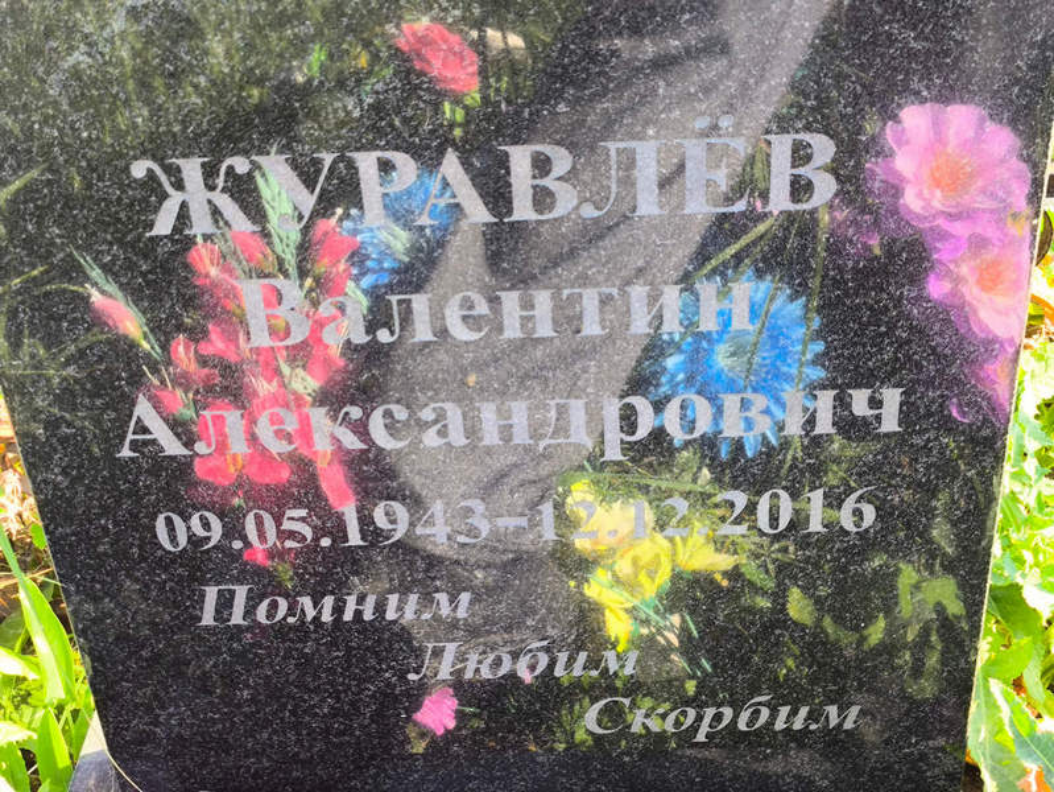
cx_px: 527
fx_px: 1523
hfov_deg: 38.2
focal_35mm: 50
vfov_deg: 29.1
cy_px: 396
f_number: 1.7
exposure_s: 1/120
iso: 50
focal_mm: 4.71
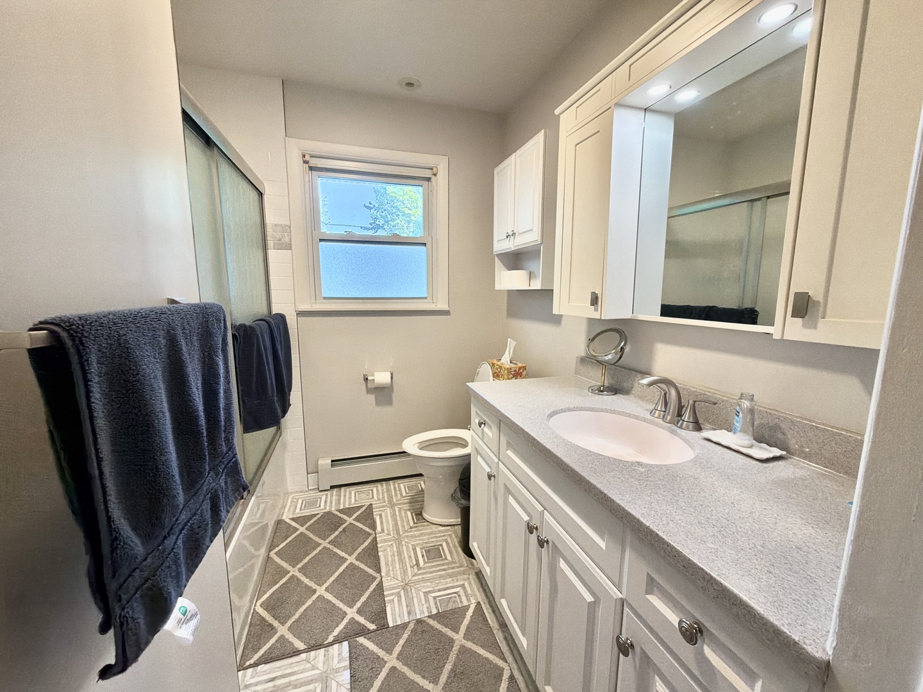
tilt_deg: -8.4
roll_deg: +0.6
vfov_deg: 85.7
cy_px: 346
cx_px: 462
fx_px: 373
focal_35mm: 14
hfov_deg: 102.1
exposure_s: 1/60
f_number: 2.2
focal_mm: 2.22
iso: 200
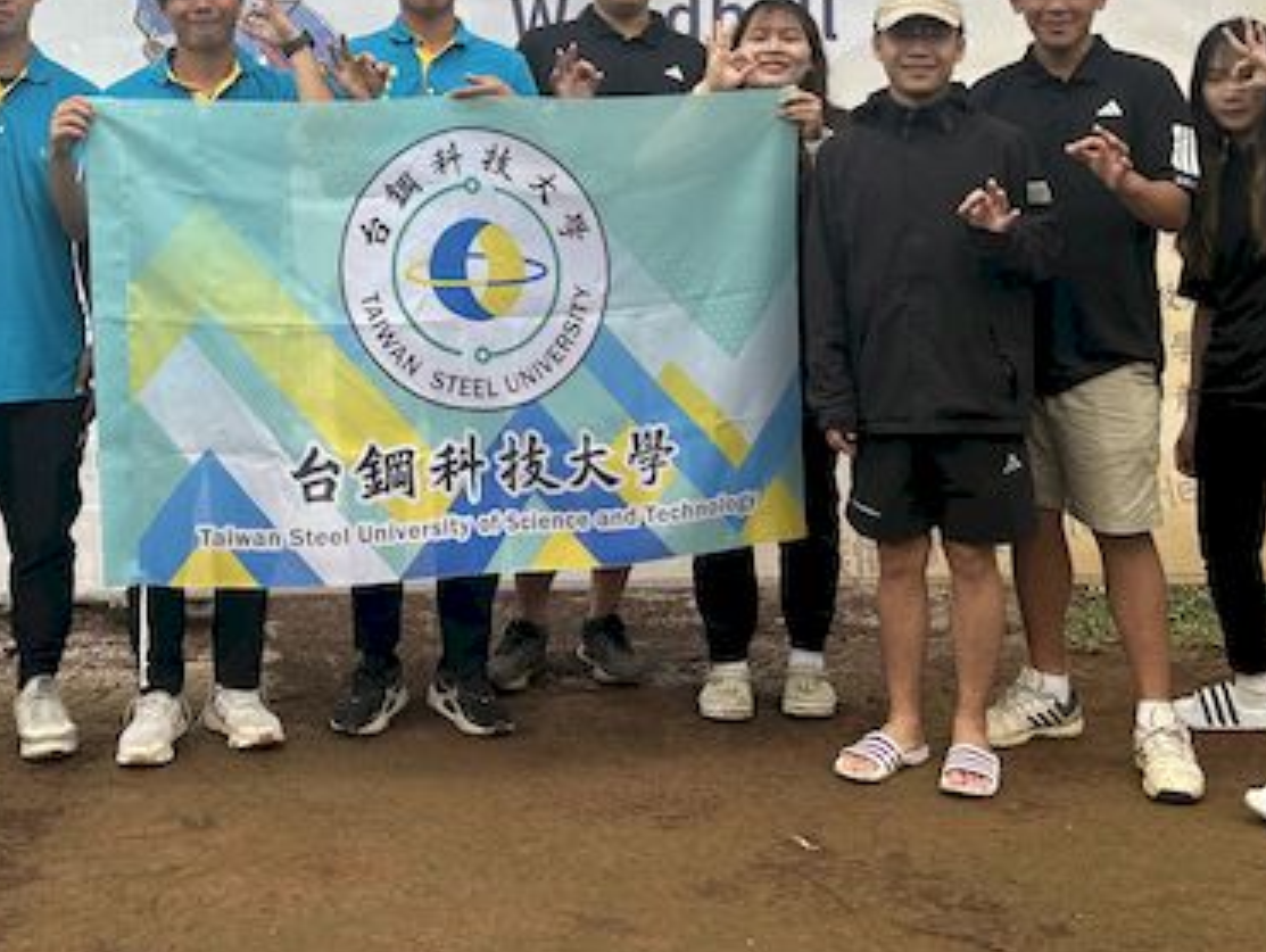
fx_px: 2050
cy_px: 48
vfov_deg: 25.1
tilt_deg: -0.2
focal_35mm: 56
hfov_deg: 34.2
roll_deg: +0.8
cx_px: 498
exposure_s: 1/142
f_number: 1.5
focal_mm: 5.7
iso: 32
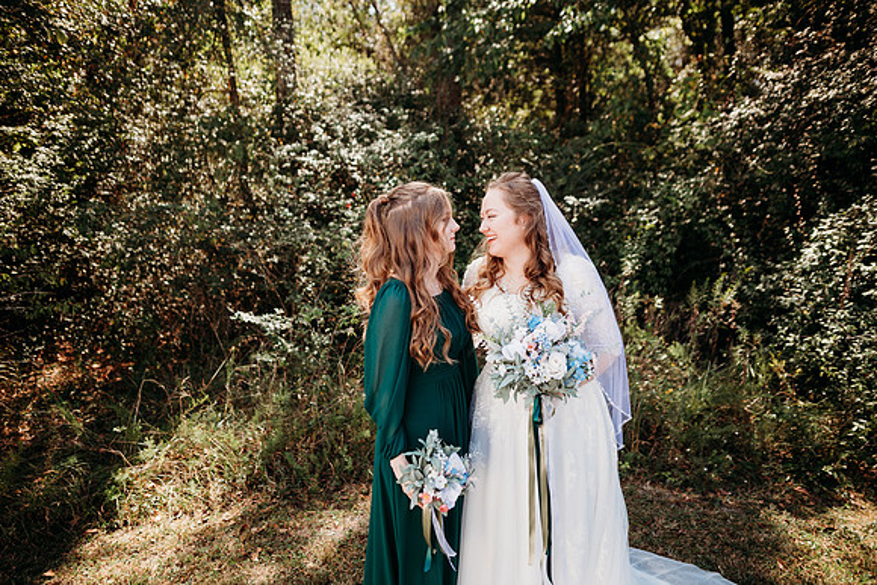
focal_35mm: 24
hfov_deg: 73.7
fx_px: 585
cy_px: 292
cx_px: 438
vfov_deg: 53.2
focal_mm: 24
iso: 100
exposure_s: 1/800
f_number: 2.2
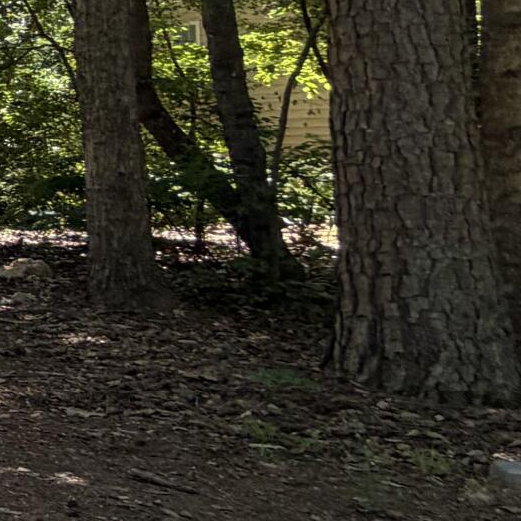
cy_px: 80
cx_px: -933
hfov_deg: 12.6
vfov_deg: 23.8
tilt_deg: +3.7
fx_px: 1209
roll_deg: -1.0
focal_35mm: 71
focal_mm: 2.22
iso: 40
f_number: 2.2
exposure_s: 1/141
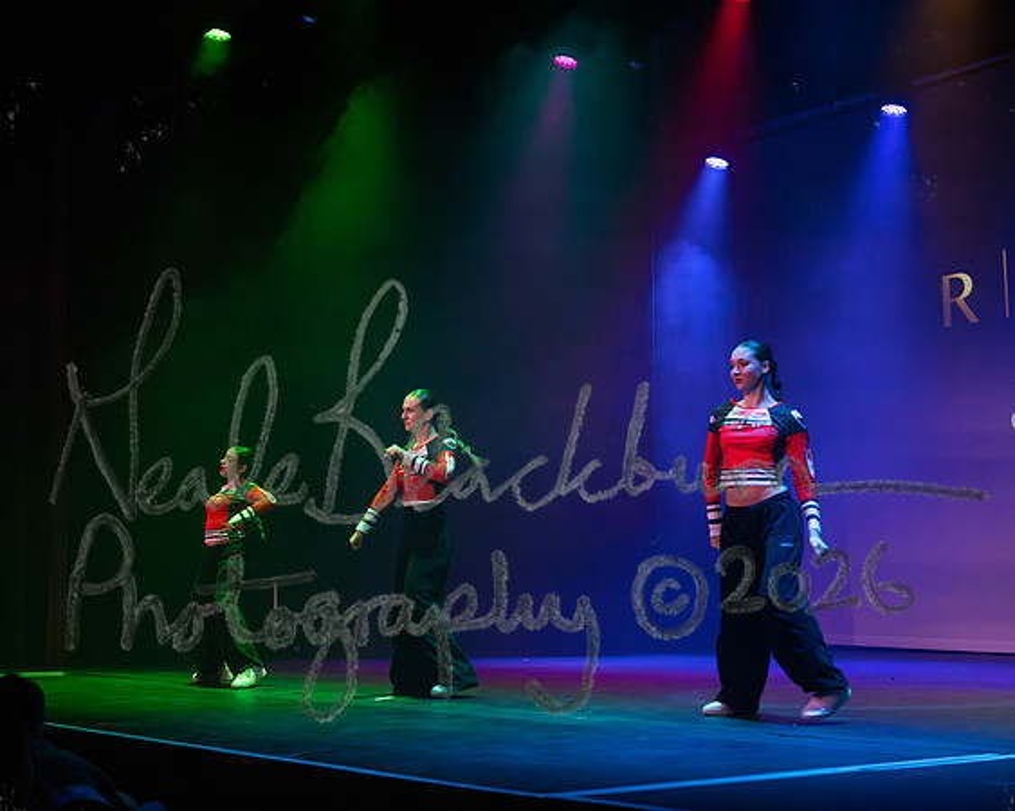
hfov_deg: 33.3
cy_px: 406
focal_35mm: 56
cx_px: 438
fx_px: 1692
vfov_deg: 27.0
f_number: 5
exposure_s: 1/400
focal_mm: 50
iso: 6400
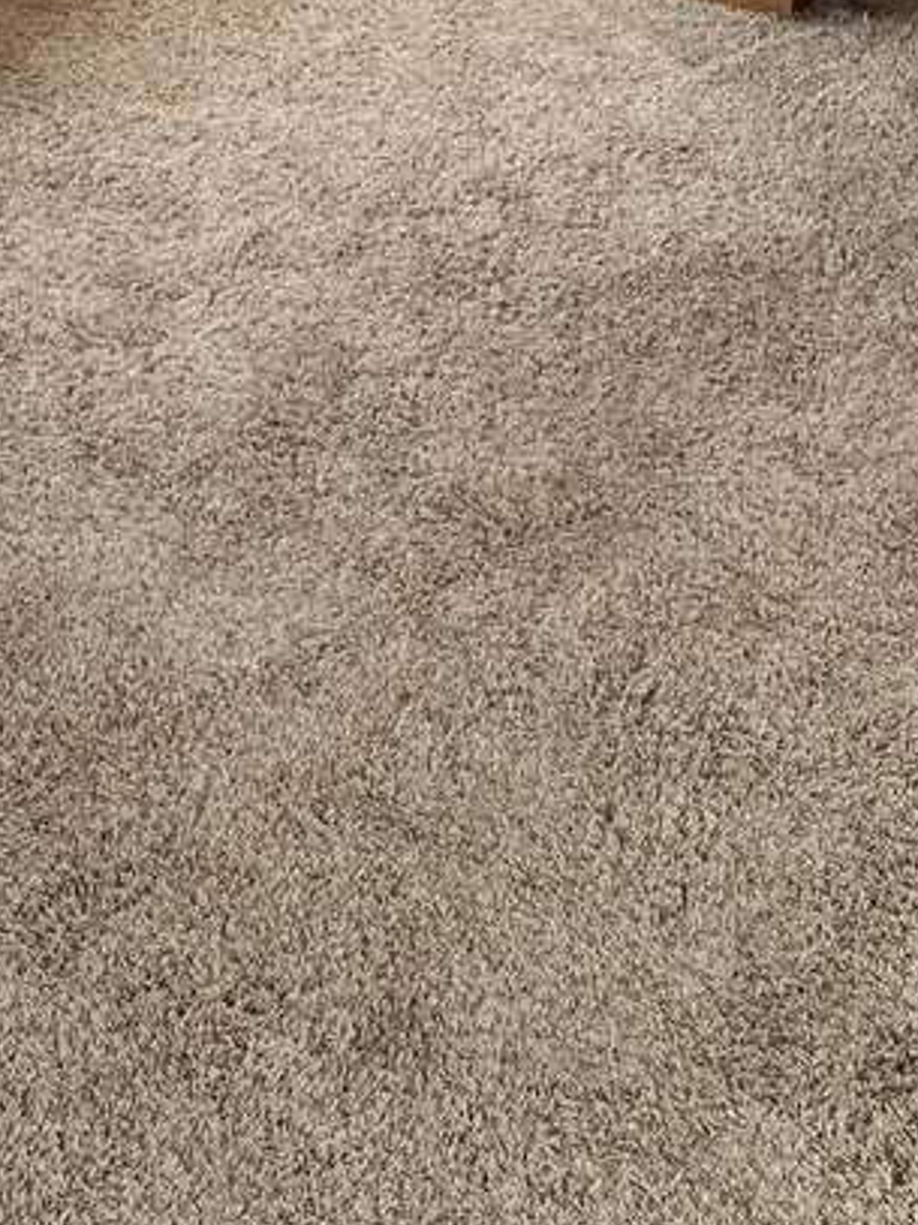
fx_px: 2441
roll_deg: -2.6
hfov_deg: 21.2
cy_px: 24
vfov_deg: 26.8
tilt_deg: -24.2
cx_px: 304
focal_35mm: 69
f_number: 1.8
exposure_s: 1/133
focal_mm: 4.25
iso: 32
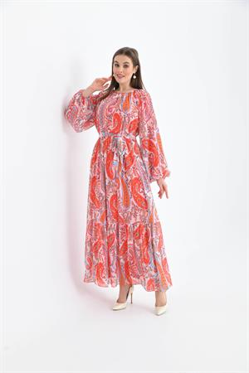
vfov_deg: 41.1
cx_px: 124
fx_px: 498
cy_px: 186
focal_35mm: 48
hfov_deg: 28.1
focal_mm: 48
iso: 250
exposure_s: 1/125
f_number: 7.1
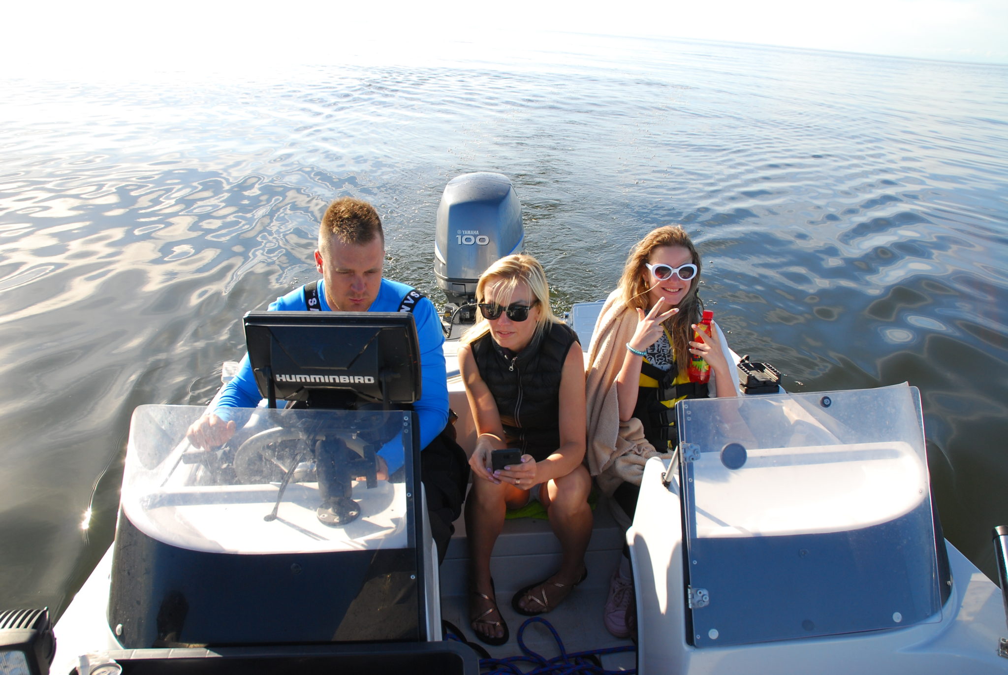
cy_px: 338
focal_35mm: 27
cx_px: 504
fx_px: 757
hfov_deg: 67.3
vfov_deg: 48.1
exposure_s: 1/200
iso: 200
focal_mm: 18
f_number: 7.1
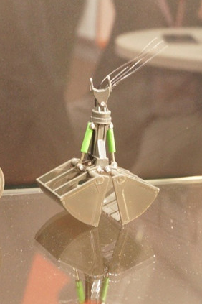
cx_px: 39
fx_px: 1145
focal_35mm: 136
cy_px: 152
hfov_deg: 10.1
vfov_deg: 15.1
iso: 3200
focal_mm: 60
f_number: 13
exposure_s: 1/5
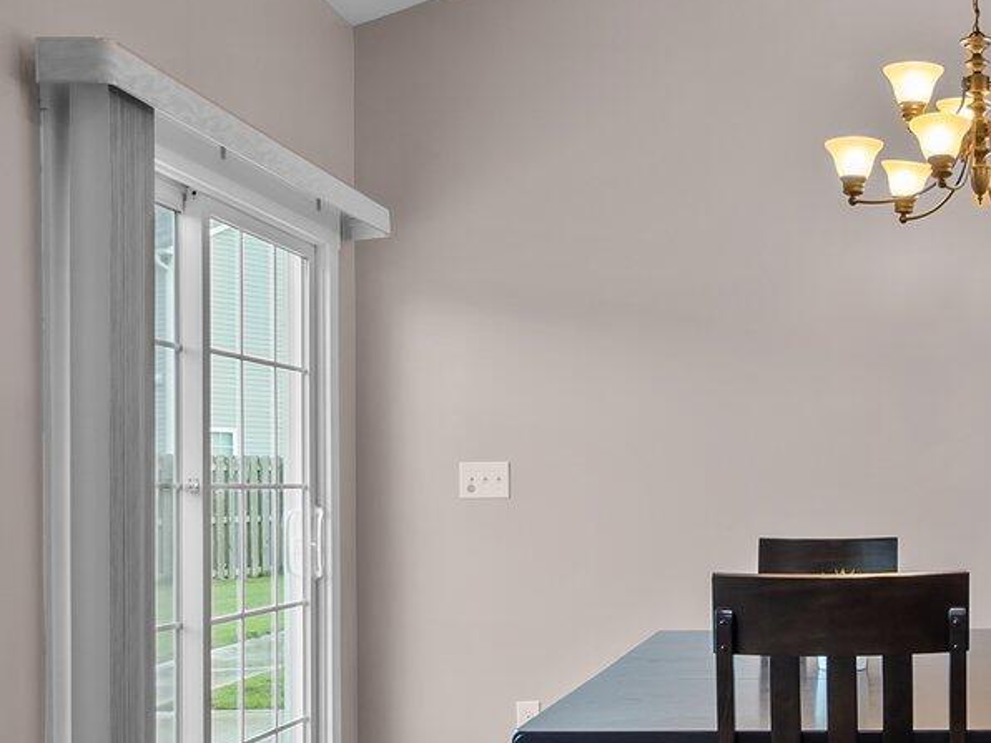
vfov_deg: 26.5
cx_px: 811
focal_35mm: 55
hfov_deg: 33.8
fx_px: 1575
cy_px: 469
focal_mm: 8
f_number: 5.6
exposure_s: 1/2.5
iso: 200
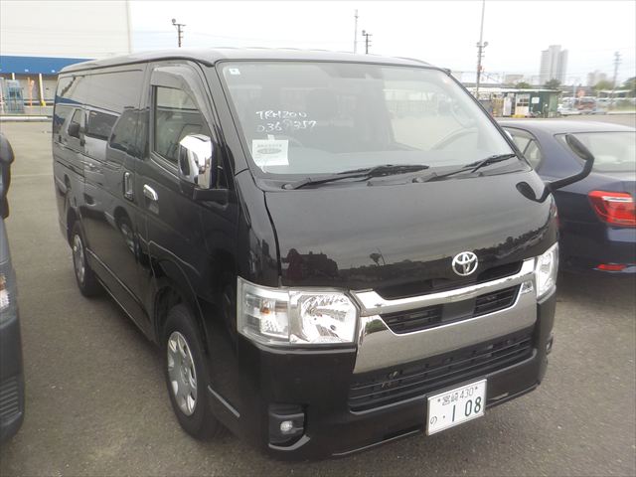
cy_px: 238
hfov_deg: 60.0
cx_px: 318
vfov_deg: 46.8
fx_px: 551
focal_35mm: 30
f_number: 3.3
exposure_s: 1/400
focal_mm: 4.1
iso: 125
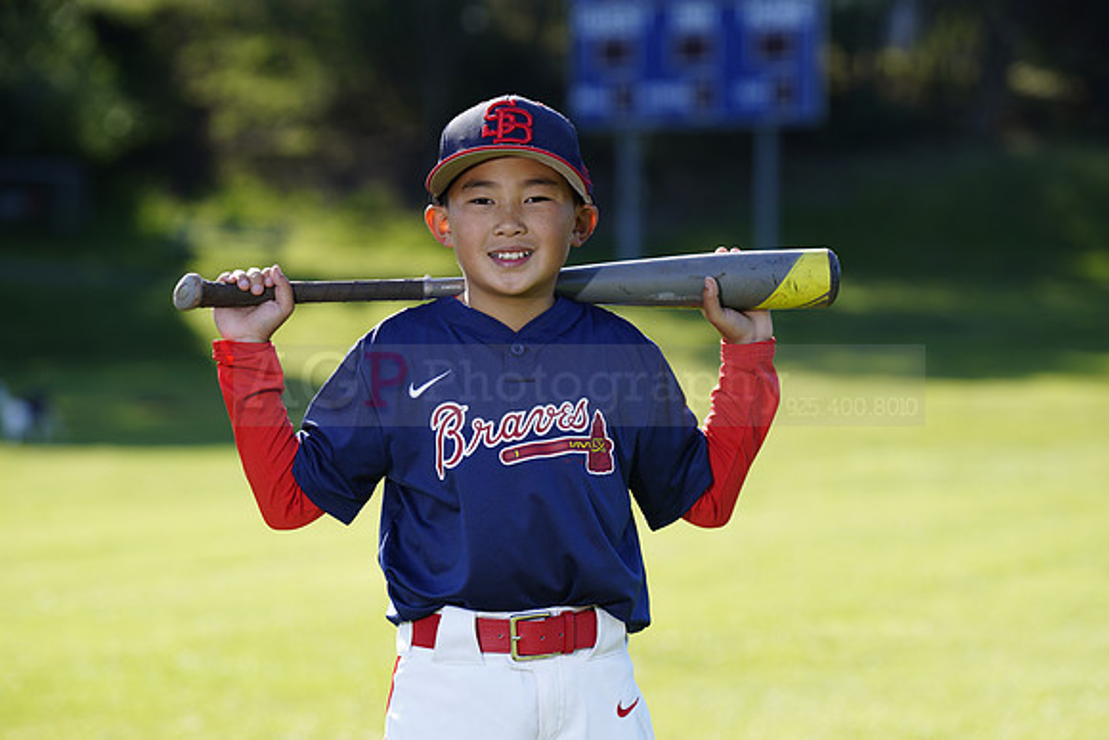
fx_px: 5176
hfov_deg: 12.2
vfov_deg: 8.2
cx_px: 554
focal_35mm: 168
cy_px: 370
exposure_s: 1/250
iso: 100
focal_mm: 168
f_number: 5
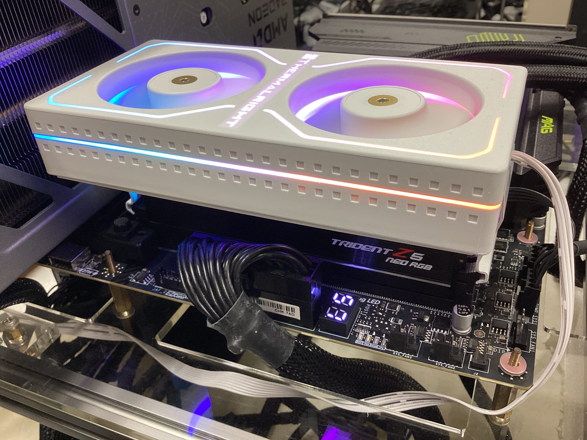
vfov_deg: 45.4
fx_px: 526
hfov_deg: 58.4
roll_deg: +5.1
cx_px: 294
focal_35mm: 31
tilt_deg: -35.0
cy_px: 220
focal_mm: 3.3
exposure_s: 1/60
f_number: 2.4
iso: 64
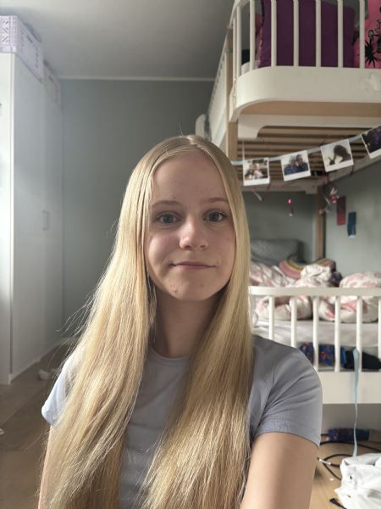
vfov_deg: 67.3
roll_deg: +2.3
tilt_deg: +1.2
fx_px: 382
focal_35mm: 26
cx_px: 190
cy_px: 254
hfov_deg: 53.1
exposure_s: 1/60
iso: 200
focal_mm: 5.96
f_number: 1.6
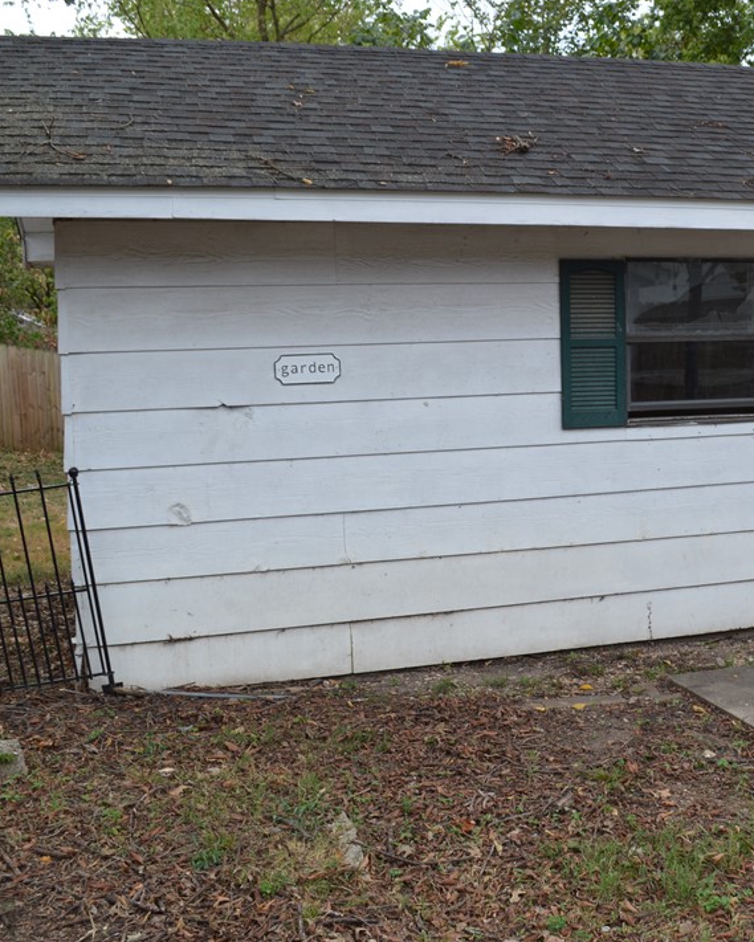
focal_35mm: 43
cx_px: 633
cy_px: 466
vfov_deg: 42.9
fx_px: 1199
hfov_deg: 33.6
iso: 100
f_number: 5.6
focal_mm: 20
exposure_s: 1/125
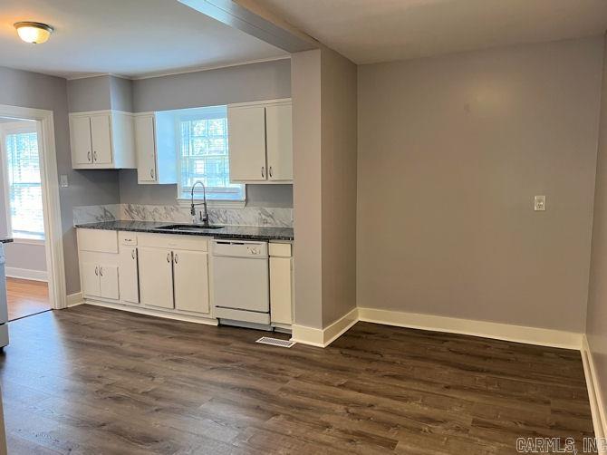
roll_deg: +1.3
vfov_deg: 53.0
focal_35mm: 26
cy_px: 228
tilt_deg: -7.2
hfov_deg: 67.3
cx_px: 304
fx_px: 456
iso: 100
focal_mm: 5.1
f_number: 1.6
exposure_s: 1/60
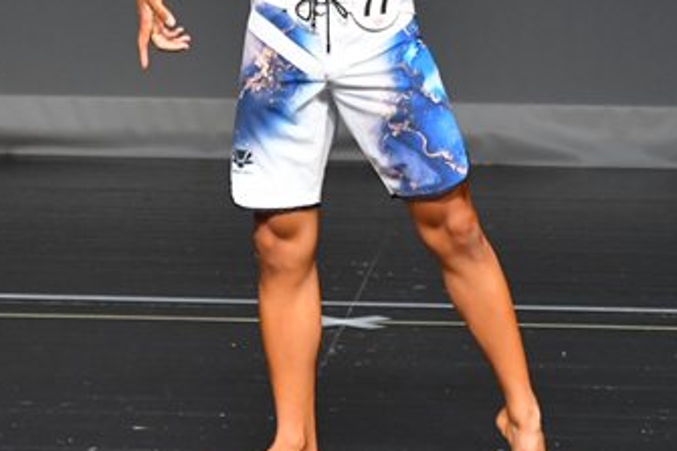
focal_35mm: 797
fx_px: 14980
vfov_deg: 1.7
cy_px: 65
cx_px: 401
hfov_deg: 2.6
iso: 2800
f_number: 5.6
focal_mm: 230
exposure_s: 1/400
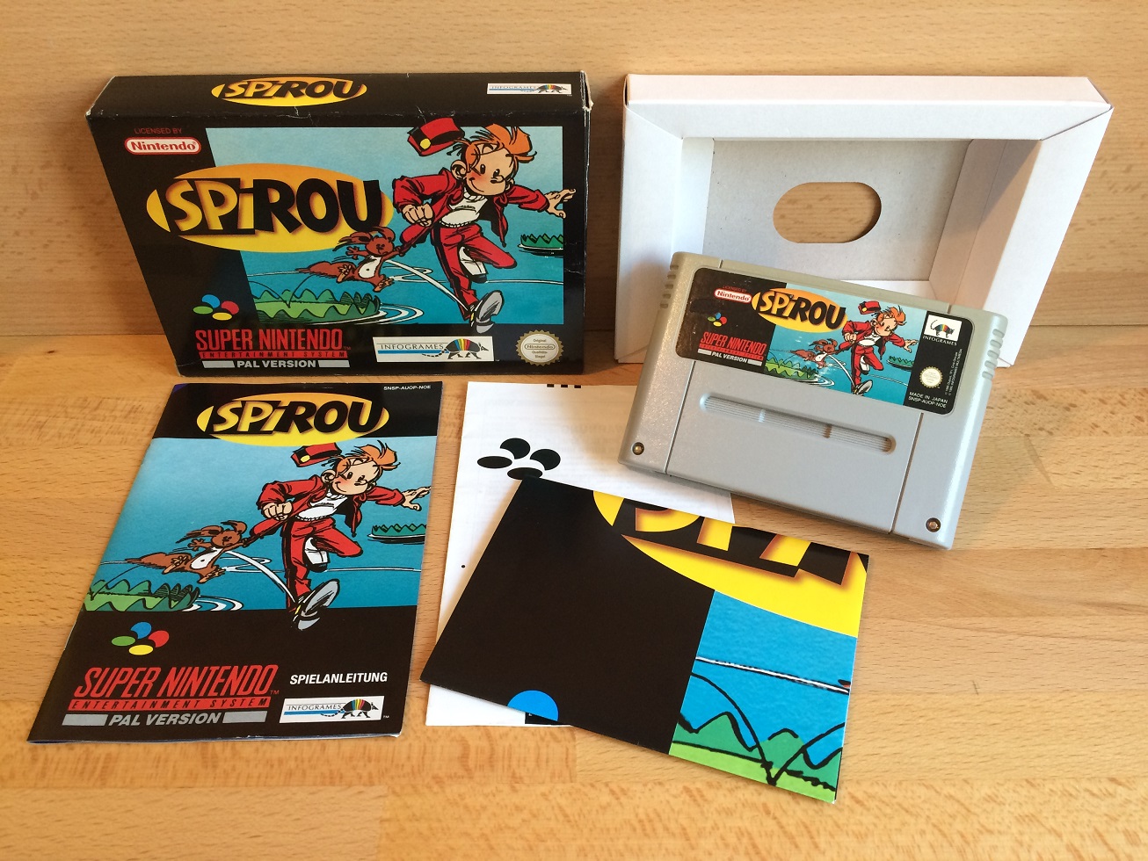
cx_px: 574
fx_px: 962
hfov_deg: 61.7
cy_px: 430
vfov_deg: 48.2
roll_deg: -0.2
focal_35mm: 29
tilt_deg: -42.9
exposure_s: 1/33
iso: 125
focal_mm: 4.15
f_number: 2.2
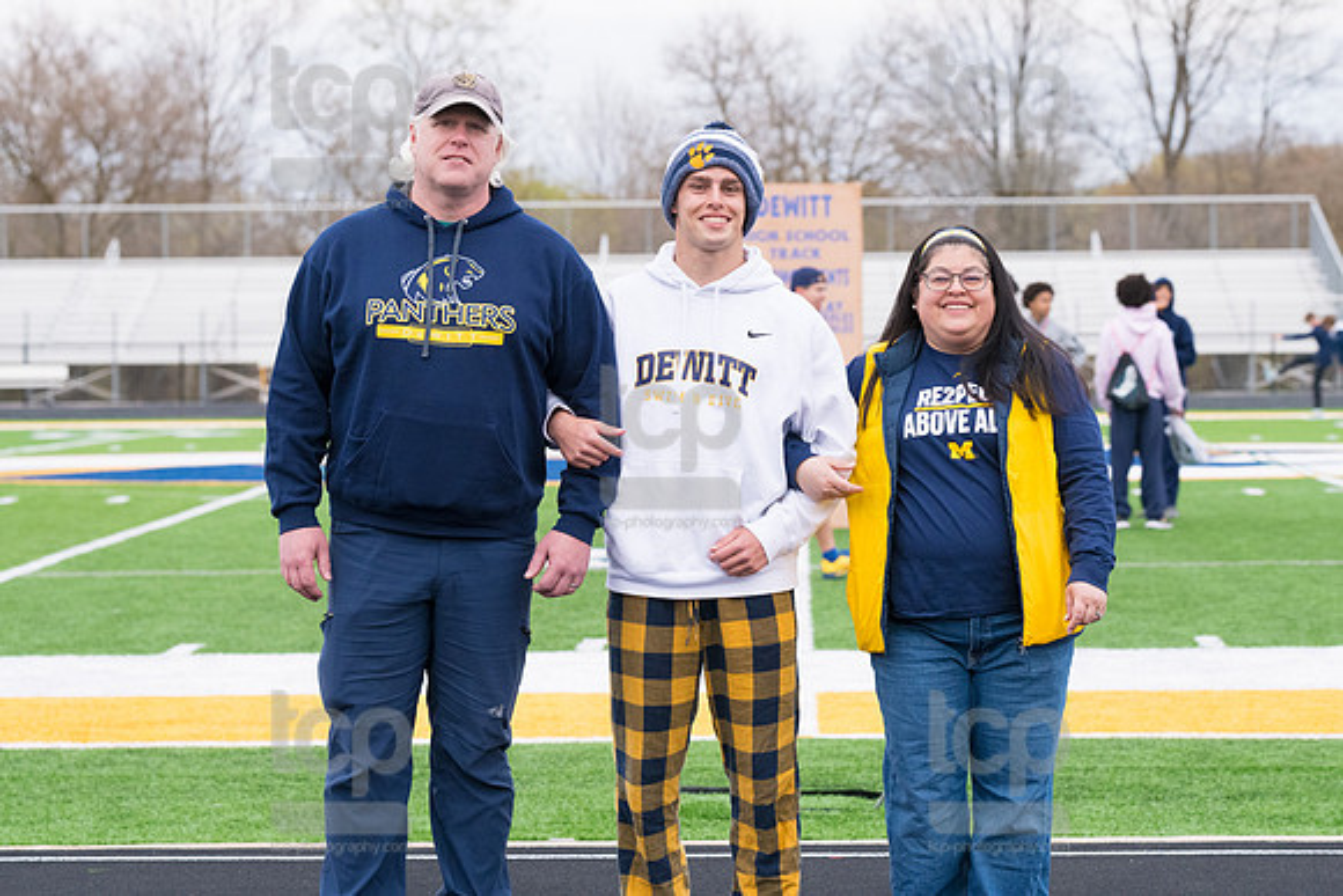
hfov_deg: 17.6
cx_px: 703
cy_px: 374
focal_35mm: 117
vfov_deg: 11.8
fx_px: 4347
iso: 1600
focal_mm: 100
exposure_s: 1/2000
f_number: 5
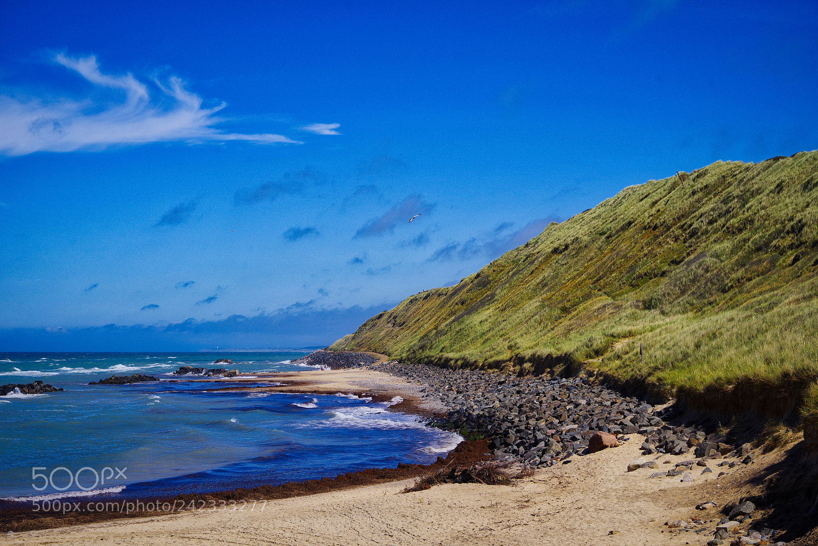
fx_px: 1546
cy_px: 273
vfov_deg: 20.0
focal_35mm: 68
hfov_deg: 29.6
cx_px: 409
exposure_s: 1/400
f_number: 10
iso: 100
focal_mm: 68
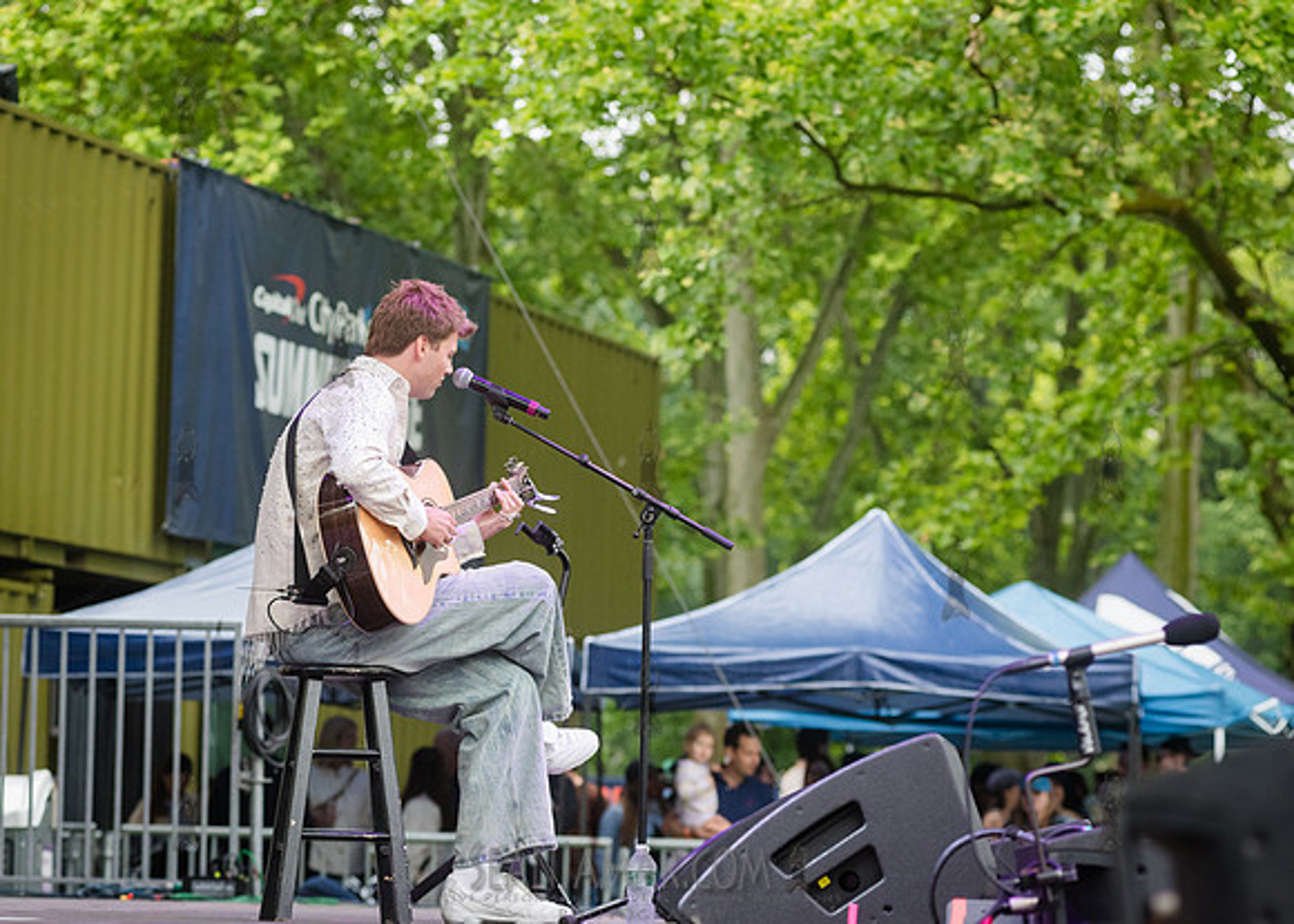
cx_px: 583
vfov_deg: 11.1
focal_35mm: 129
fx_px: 4744
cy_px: 449
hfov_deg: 15.5
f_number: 4.5
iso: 2000
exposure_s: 1/640
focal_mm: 120
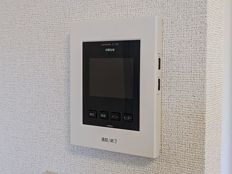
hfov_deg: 37.5
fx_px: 342
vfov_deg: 28.6
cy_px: 87
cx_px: 116
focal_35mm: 51
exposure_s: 1/120
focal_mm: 5.43
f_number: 1.89
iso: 118
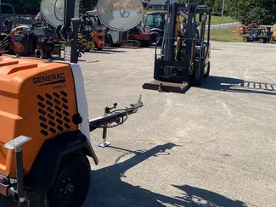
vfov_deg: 32.7
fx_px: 351
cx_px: 46
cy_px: 73
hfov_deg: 40.7
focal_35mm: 44
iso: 32
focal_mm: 4.25
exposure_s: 1/2688
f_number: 1.8
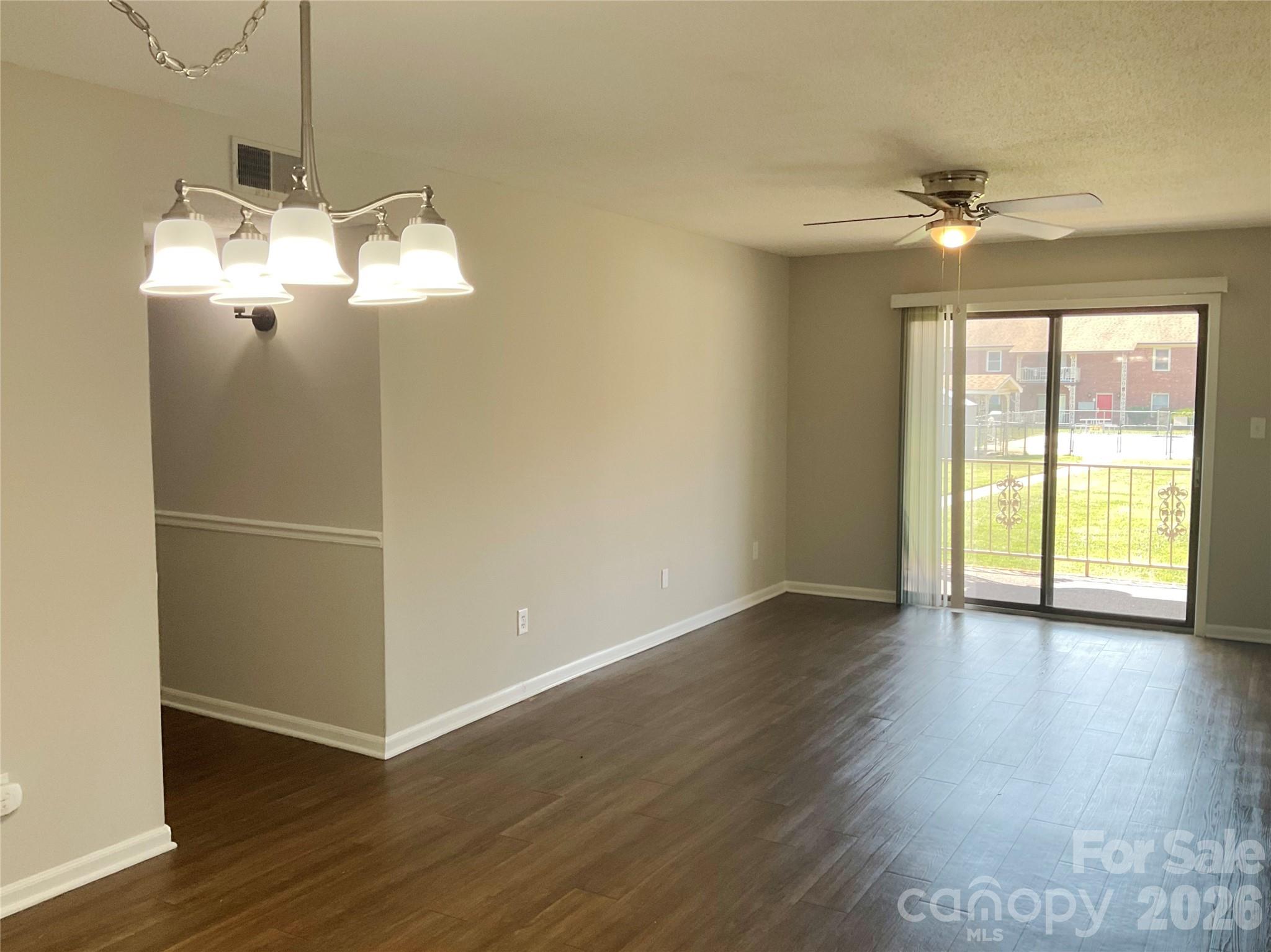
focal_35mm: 29
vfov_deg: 48.2
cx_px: 636
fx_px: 1065
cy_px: 476
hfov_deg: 61.7
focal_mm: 3
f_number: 1.8
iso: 50
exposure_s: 1/120
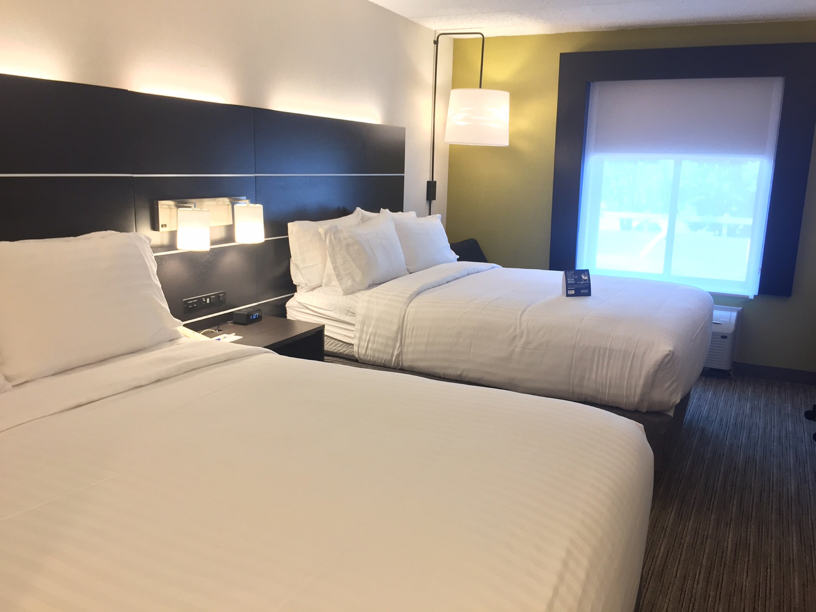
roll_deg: -1.7
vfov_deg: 48.2
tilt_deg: -12.1
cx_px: 408
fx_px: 684
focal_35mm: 29
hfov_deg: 61.7
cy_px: 306
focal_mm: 4.15
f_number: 2.2
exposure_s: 1/30
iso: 80
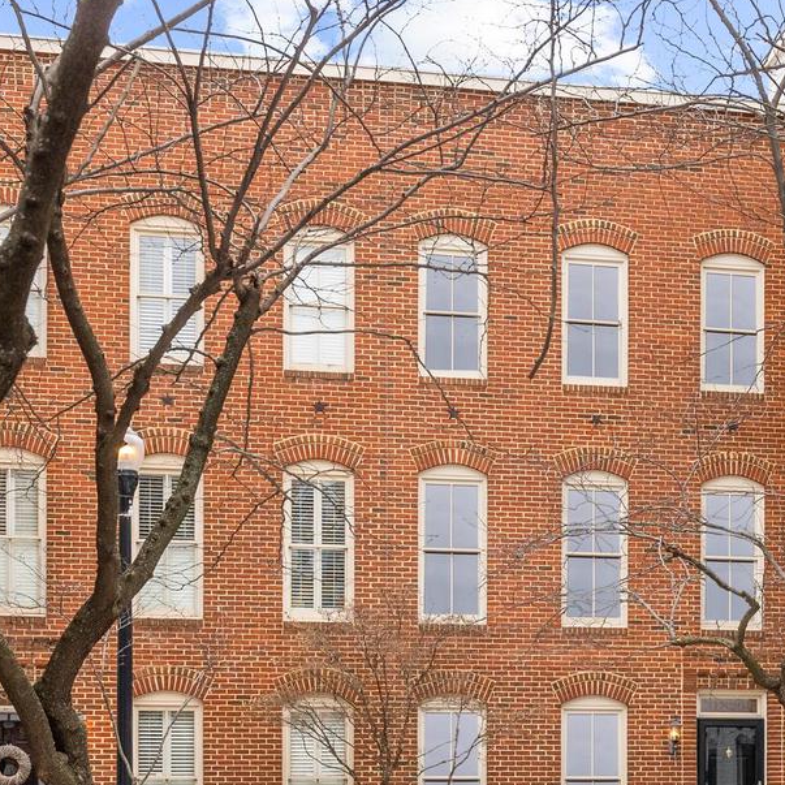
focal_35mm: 70
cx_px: 696
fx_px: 1796
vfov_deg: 24.5
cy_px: 524
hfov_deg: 24.0
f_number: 8
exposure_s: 1/160
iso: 400
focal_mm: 34.5
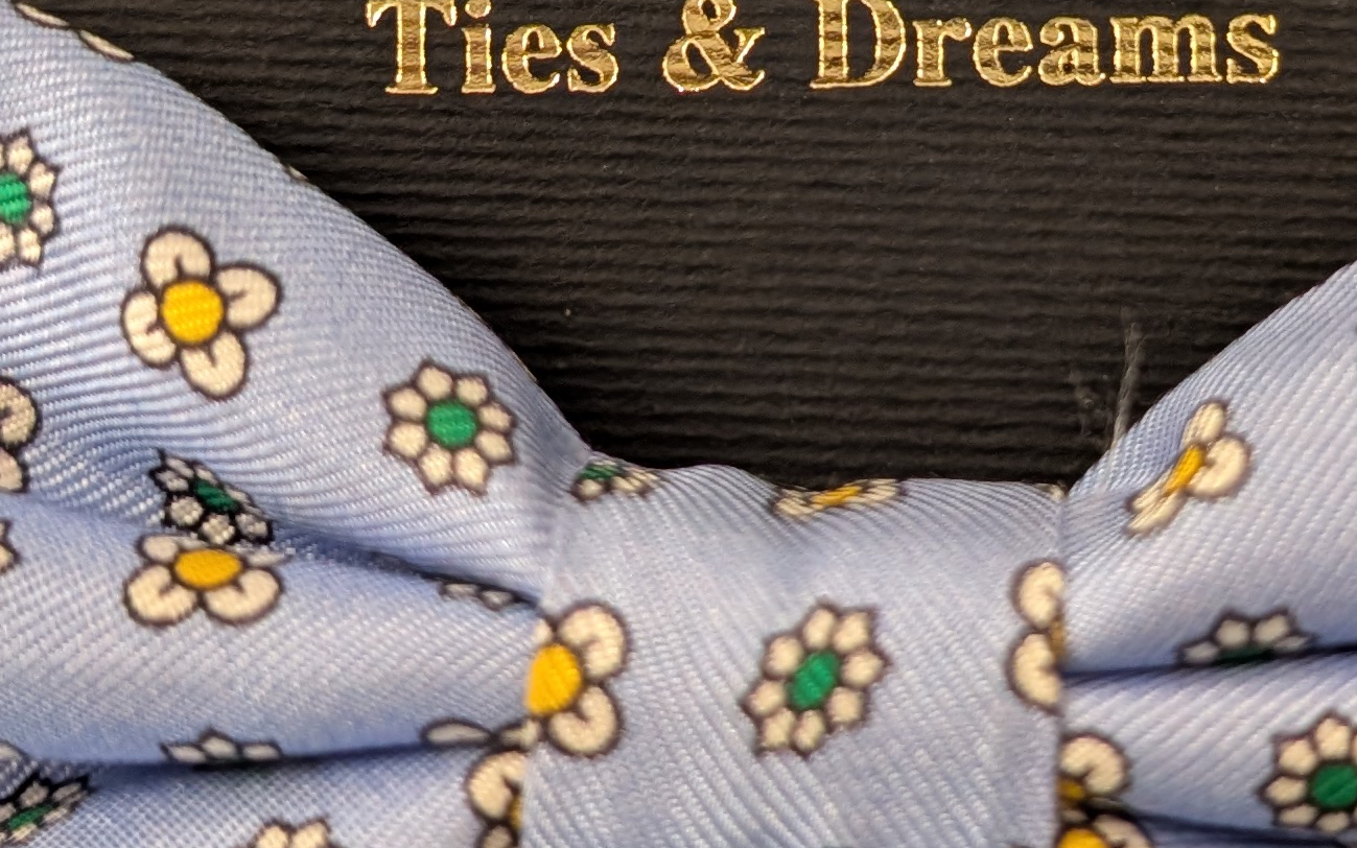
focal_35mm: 80
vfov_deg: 16.1
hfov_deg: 25.7
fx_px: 2959
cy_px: 103
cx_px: 886
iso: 1318
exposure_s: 1/100
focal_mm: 6.9
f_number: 1.68
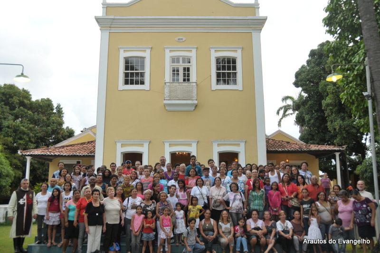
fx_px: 348
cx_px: 190
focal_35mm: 33
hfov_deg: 57.3
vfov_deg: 39.9
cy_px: 126
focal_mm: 22
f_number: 3.8
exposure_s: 1/320
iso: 400
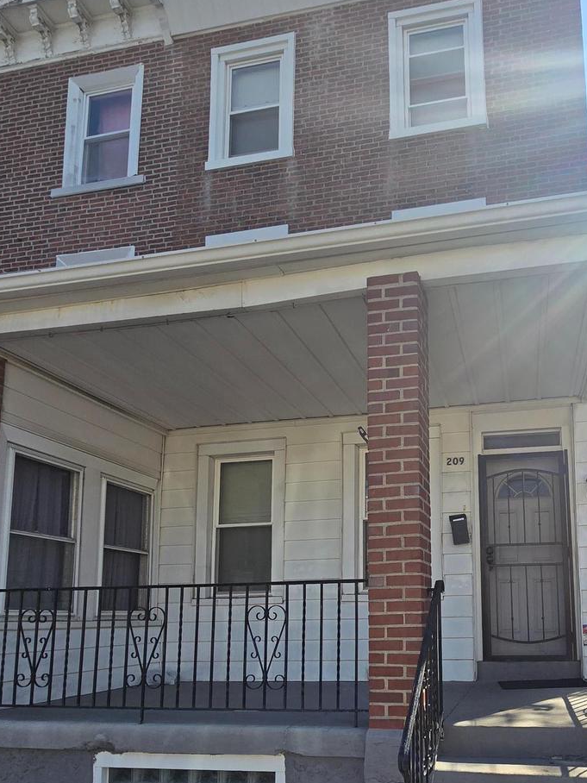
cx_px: 445
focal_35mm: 22
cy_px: 548
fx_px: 497
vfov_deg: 73.1
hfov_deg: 57.8
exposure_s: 1/1879
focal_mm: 2.2
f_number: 2.2
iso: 50
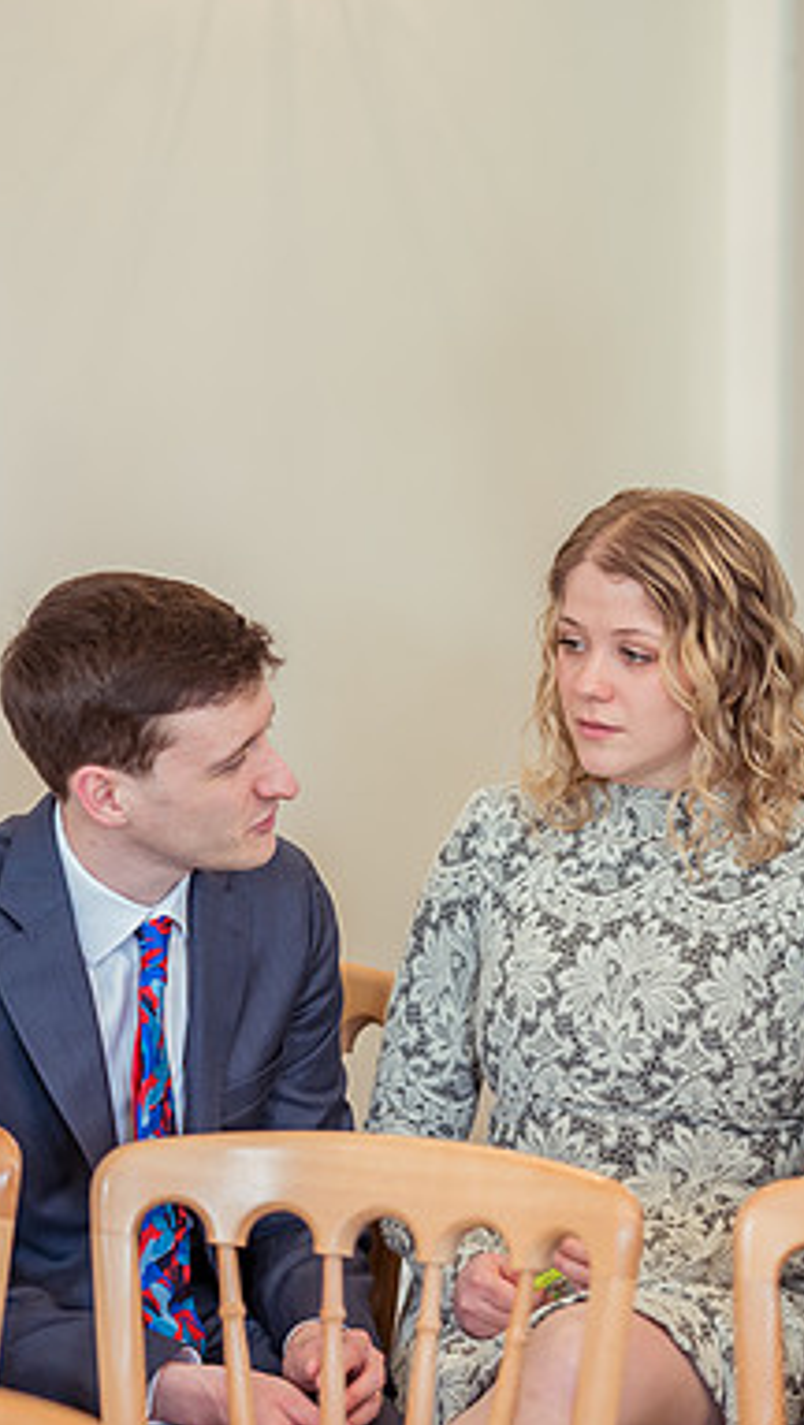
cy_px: 709
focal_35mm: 135
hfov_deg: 9.0
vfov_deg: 15.9
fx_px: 5106
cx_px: 562
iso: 360
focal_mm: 85
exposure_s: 1/160
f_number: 1.8
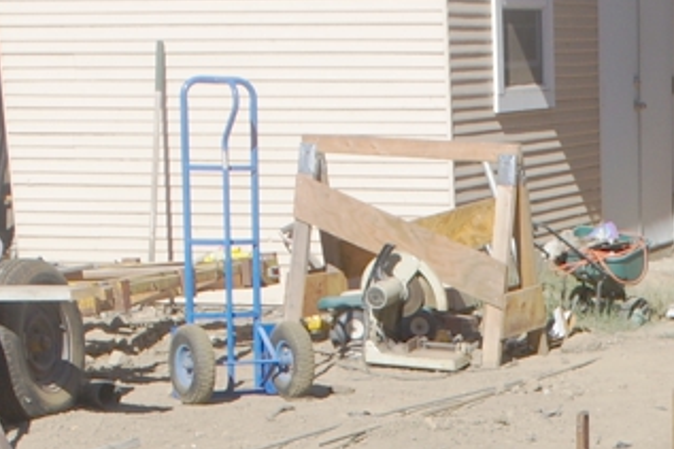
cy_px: 875
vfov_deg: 10.5
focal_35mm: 121
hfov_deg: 16.4
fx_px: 2264
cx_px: 738
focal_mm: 16
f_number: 5
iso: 200
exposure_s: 1/640
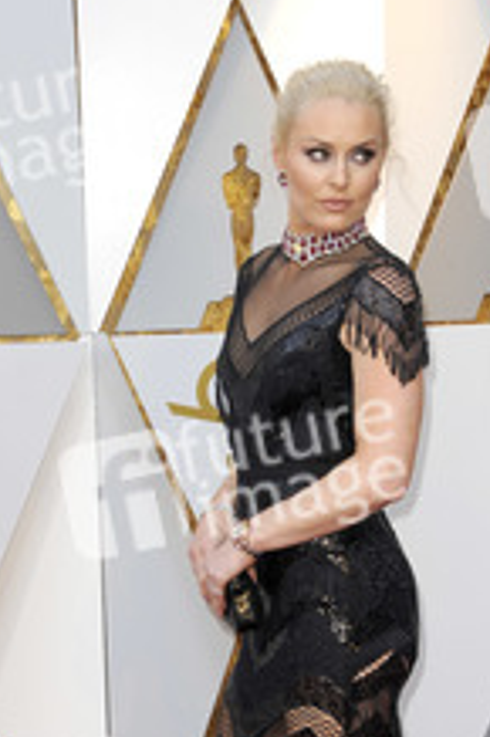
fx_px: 2065
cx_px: 333
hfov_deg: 13.5
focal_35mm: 101
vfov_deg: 19.9
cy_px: 649
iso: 800
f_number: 8
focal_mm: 55
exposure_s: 1/250
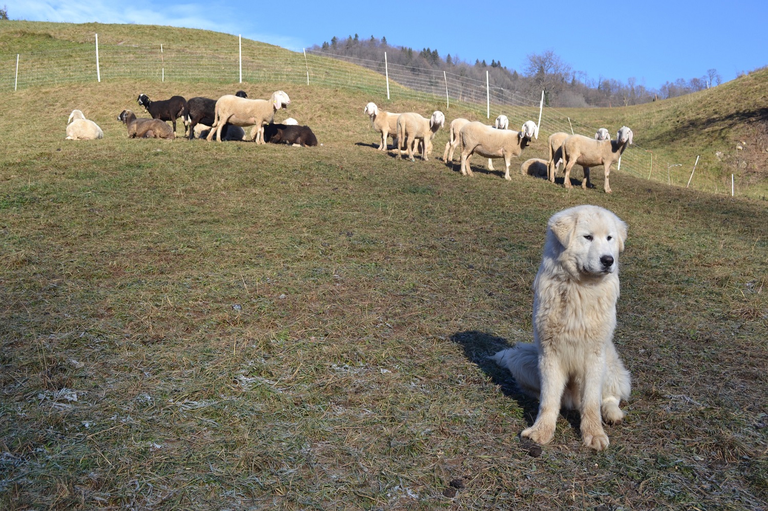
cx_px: 384
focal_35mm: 33
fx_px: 704
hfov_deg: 57.2
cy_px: 256
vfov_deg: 39.9
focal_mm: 22
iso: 100
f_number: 6.3
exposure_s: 1/160
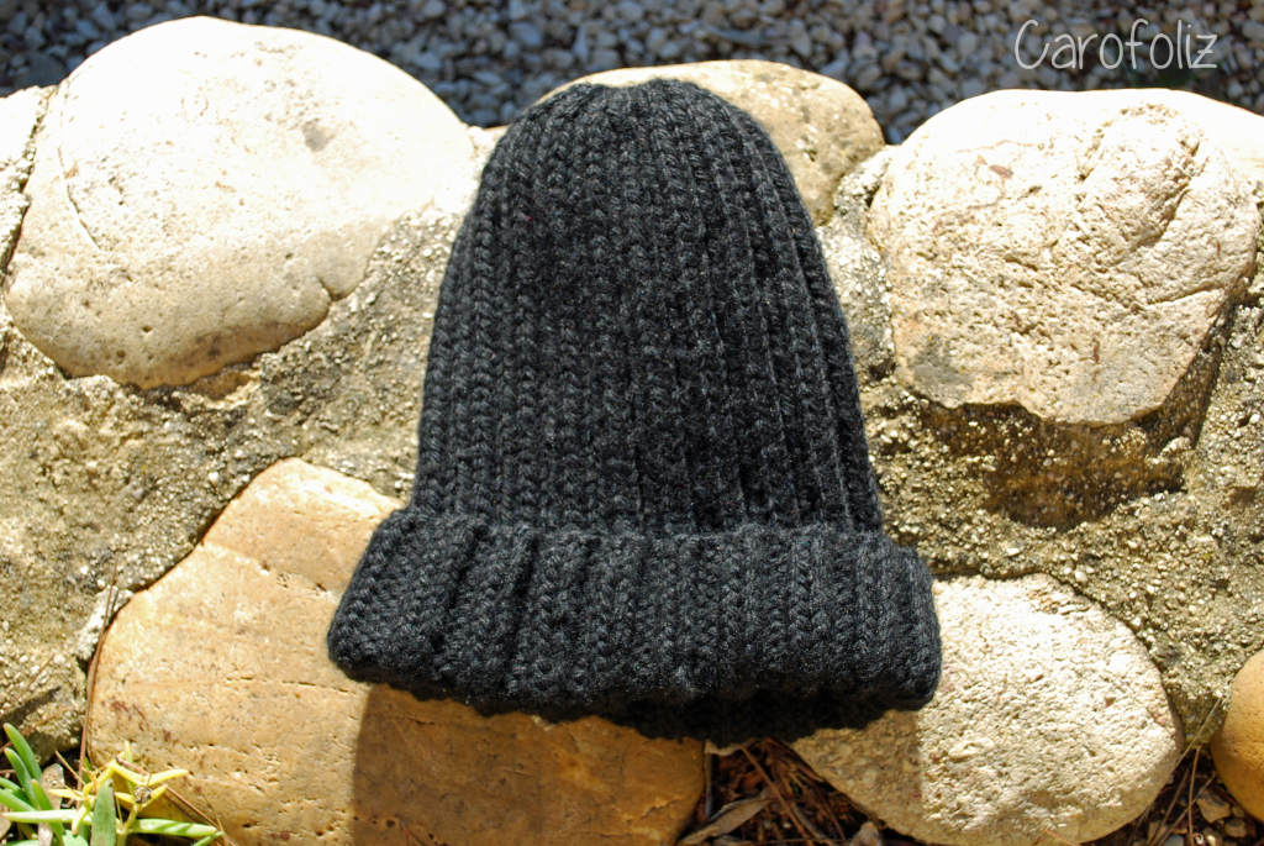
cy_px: 423
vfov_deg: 28.1
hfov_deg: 41.1
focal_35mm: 48
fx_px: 1687
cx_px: 632
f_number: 5.6
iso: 100
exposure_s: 1/125
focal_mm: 32
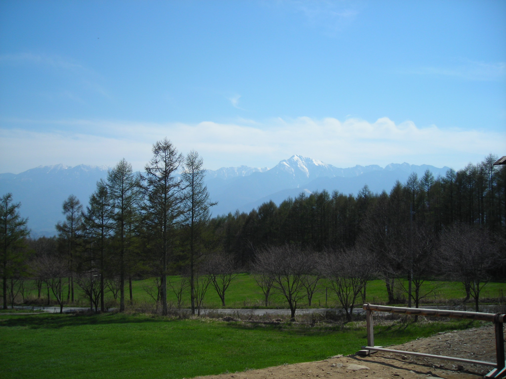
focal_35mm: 38
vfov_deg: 37.7
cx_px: 253
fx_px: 555
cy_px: 190
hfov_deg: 49.0
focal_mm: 6.3
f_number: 6.4
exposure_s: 1/300
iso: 50
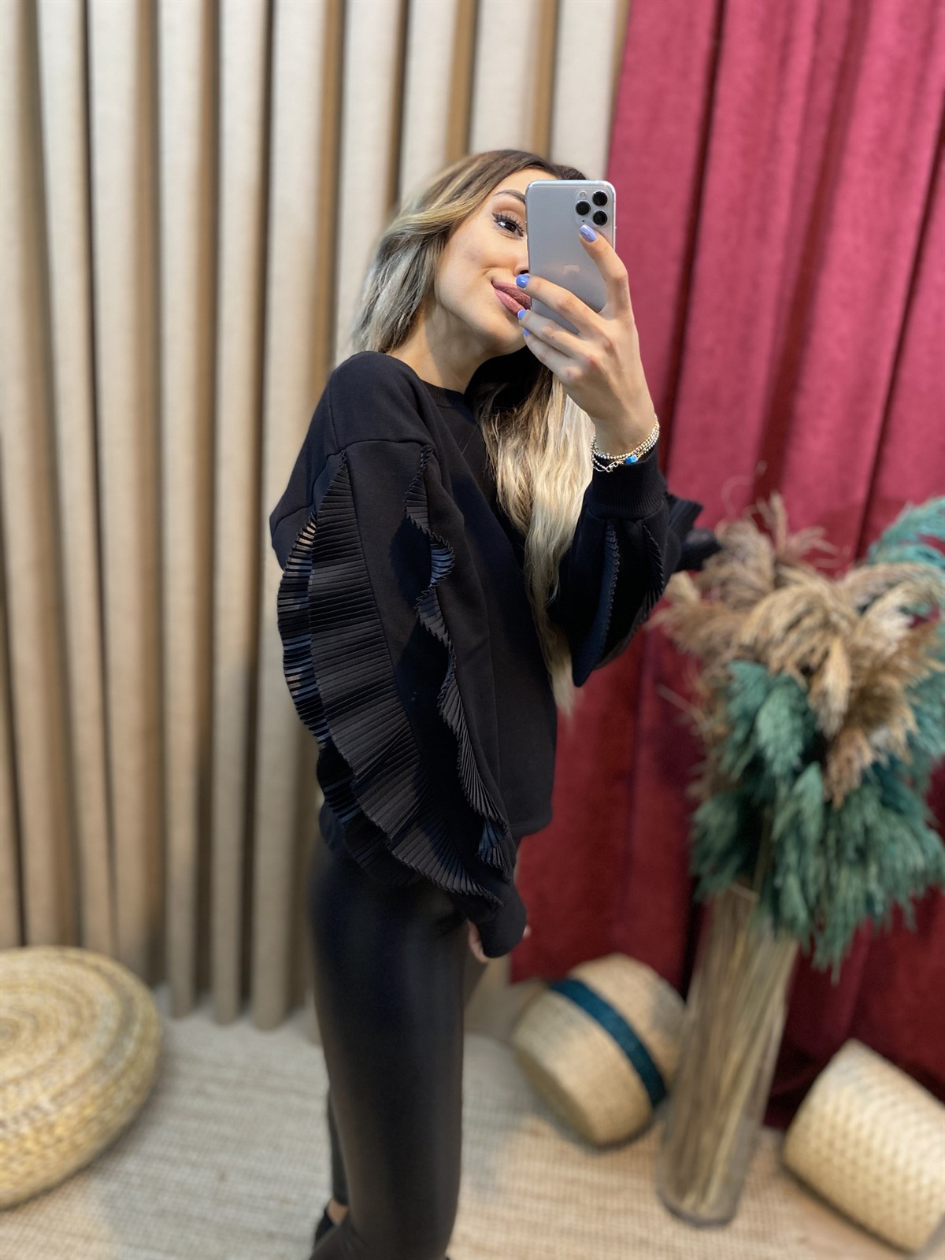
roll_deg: -3.6
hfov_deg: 53.1
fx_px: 946
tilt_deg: -29.3
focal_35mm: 26
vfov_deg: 67.3
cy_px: 630
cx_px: 472
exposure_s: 1/50
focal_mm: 4.25
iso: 160
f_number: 1.8
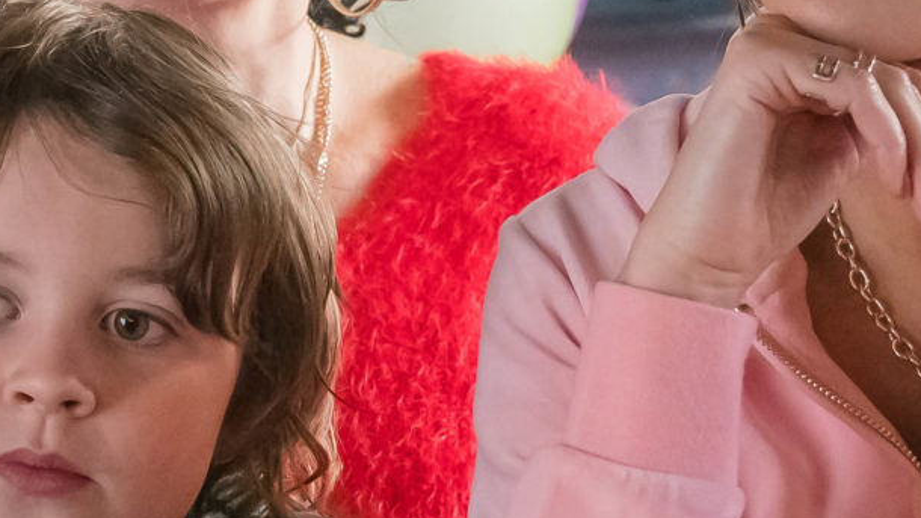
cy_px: 328
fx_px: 4078
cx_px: 32
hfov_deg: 12.7
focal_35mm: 167
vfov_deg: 7.3
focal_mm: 38
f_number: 5.6
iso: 4000
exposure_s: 1/160
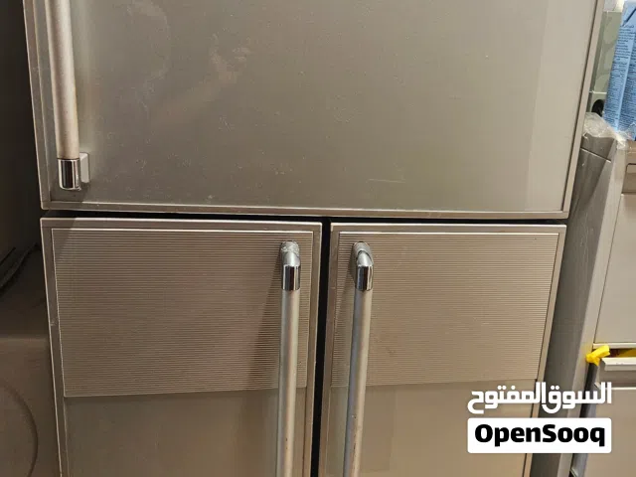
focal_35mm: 23
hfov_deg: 73.9
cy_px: 238
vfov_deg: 58.9
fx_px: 423
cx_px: 318
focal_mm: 5.4
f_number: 1.8
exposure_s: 1/100
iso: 640
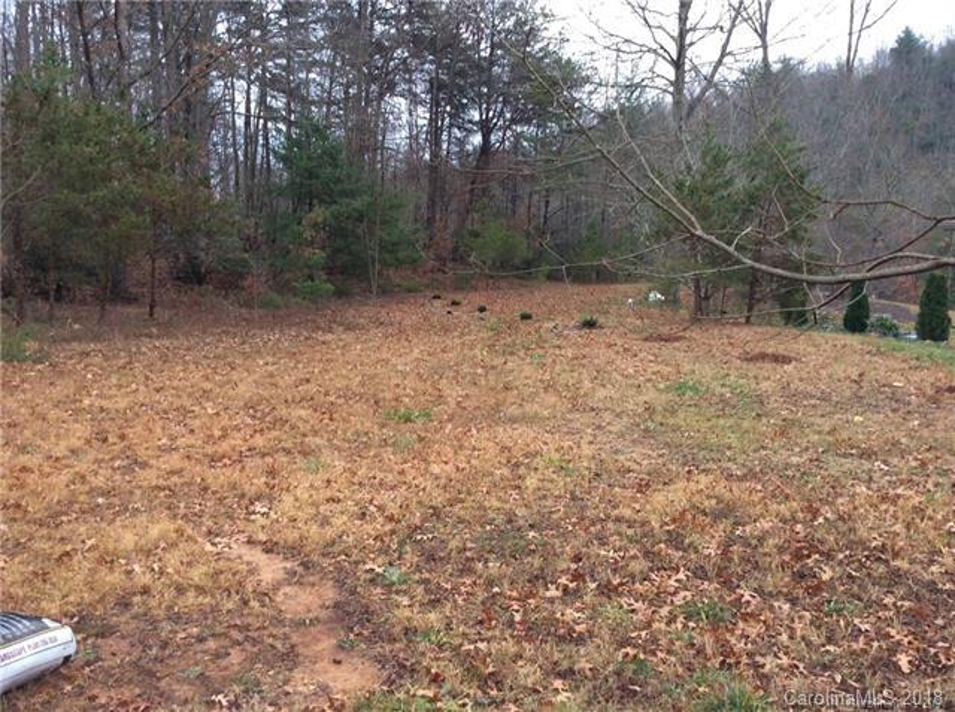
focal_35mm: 32
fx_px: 881
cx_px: 478
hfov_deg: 56.9
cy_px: 356
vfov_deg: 44.0
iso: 64
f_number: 2.4
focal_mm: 3.3
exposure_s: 1/120
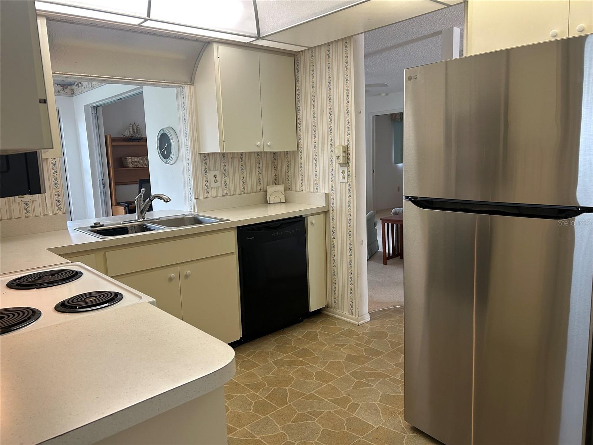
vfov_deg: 53.1
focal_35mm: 26
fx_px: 445
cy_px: 222
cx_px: 296
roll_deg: +3.0
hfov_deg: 67.3
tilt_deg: -6.8
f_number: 1.5
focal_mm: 5.7
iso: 125
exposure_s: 1/120
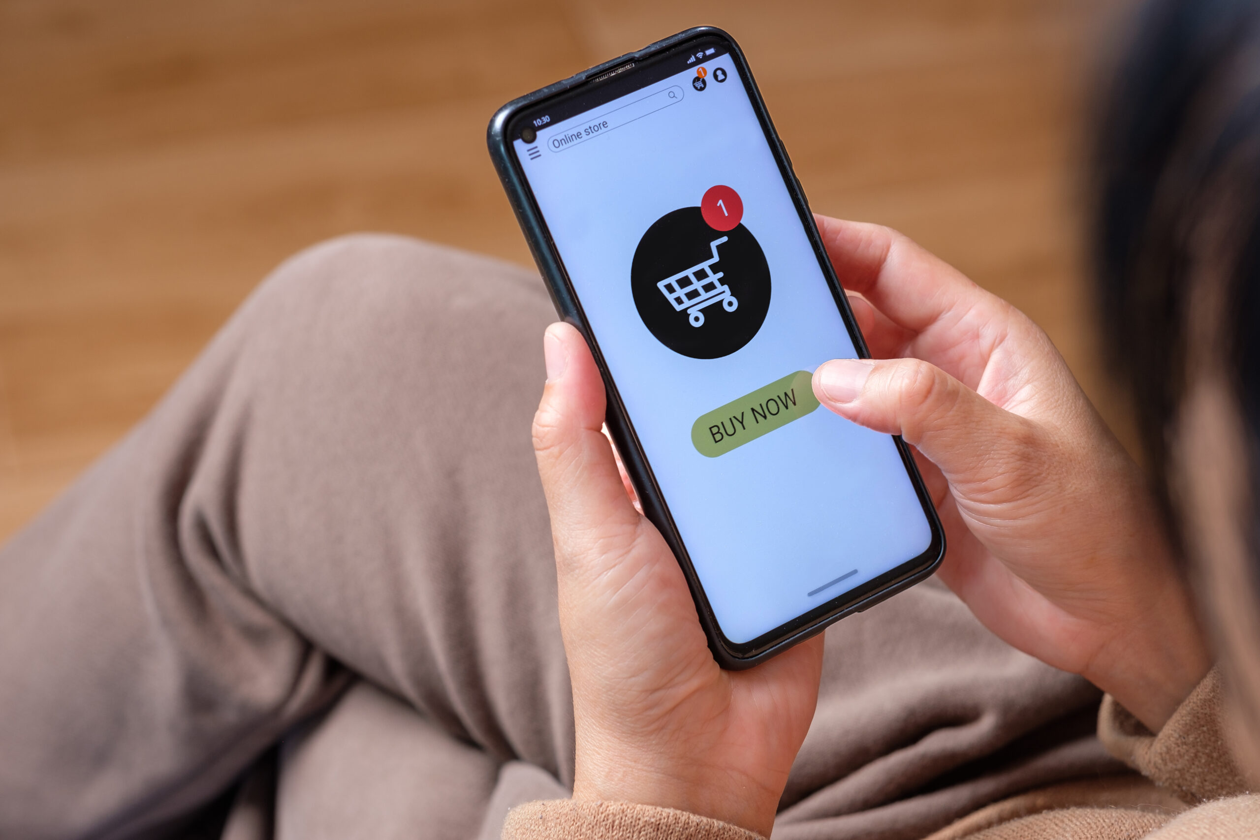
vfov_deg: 16.3
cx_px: 630
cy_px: 420
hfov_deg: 24.2
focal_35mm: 84
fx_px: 2940
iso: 200
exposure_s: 1/20
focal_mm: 56
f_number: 4
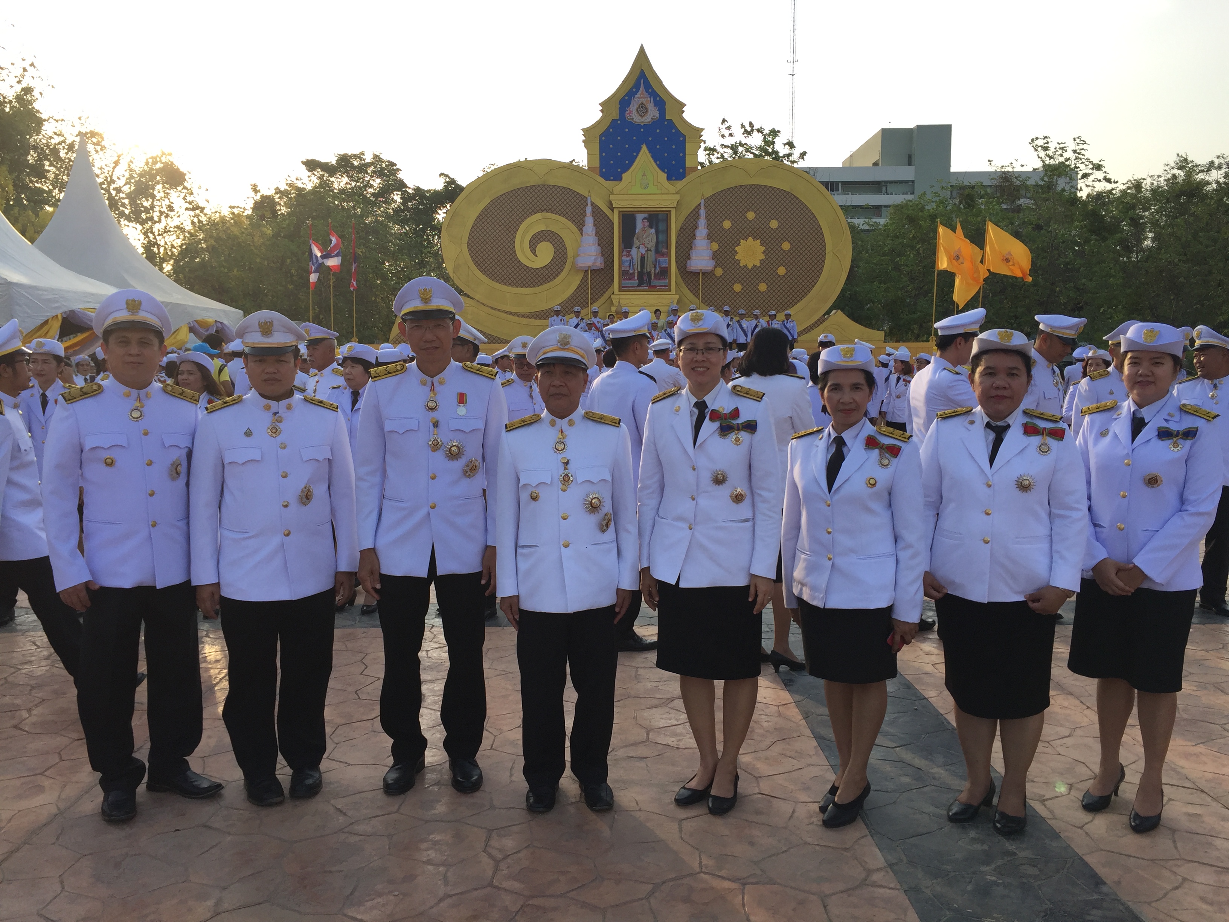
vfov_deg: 48.2
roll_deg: -0.4
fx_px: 1030
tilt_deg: -5.0
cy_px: 461
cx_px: 614
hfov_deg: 61.7
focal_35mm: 29
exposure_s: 1/638
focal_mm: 4.15
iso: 32
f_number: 2.2
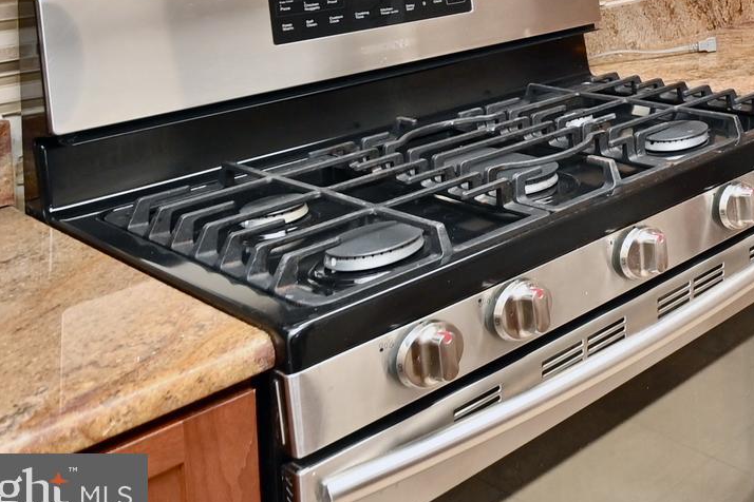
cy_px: -189
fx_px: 901
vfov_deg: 25.7
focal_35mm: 43
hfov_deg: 32.9
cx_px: 995
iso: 200
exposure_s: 1/15
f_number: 7.1
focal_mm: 10
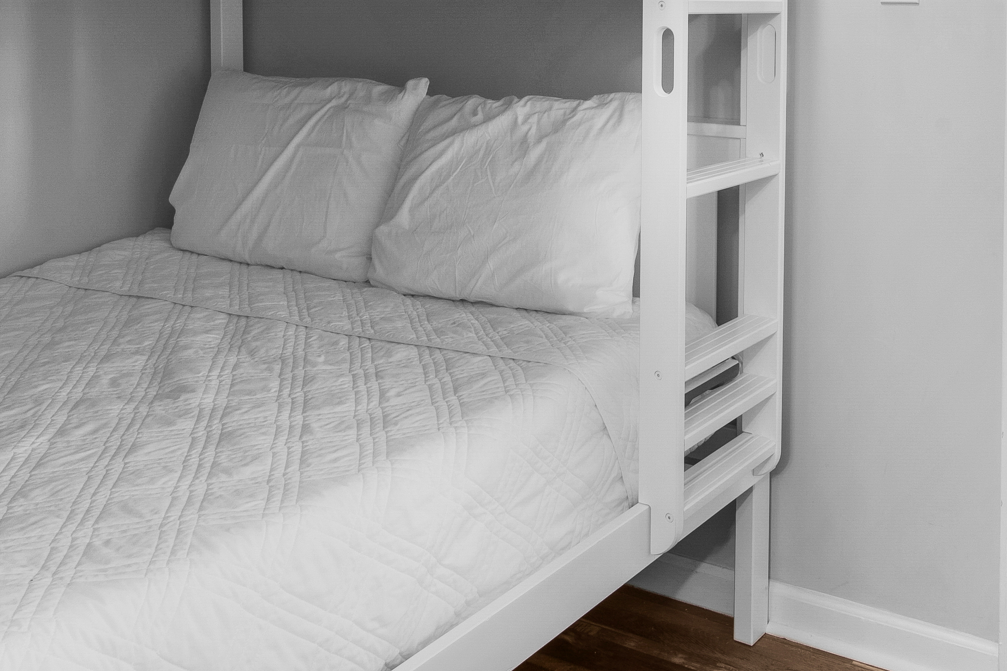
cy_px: 24
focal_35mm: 43
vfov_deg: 29.4
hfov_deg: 44.8
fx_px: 1203
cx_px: 661
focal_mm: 16
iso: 200
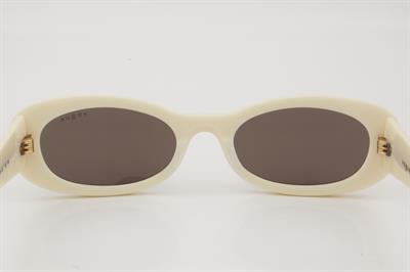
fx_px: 853
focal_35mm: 75
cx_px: 205
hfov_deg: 27.0
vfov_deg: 18.2
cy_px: 136
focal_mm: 50
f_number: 32
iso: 100
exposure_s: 1/3
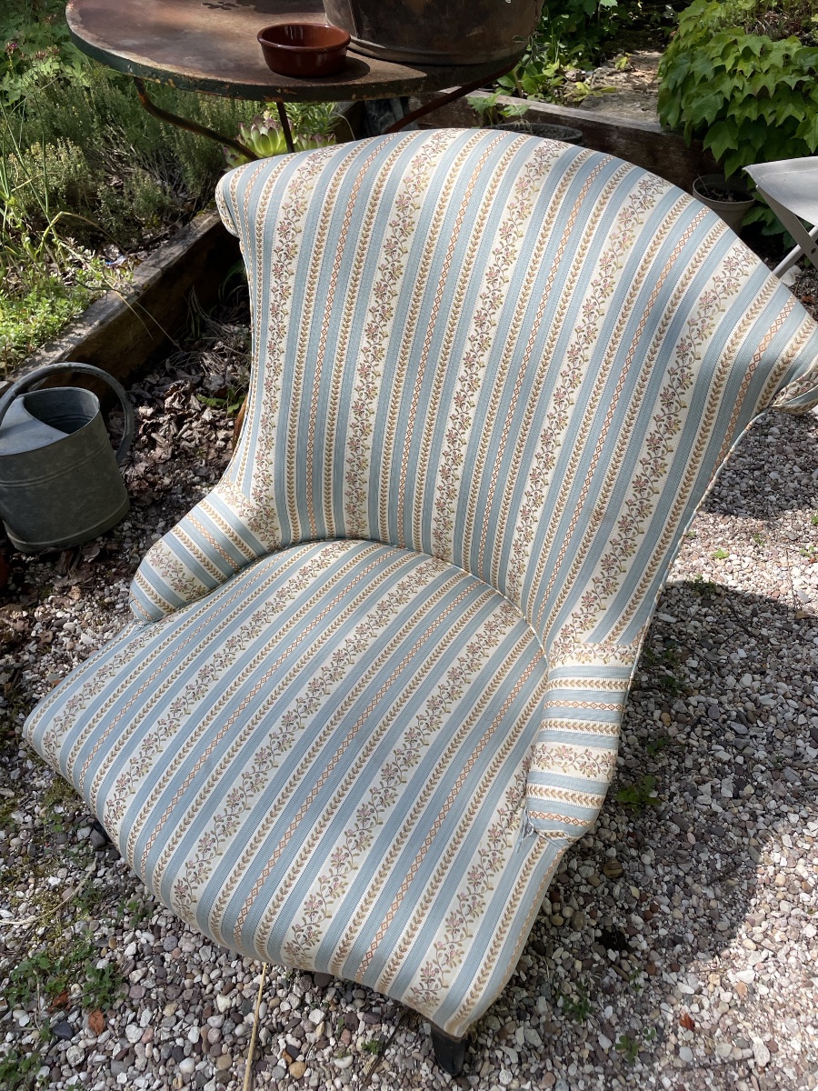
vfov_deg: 67.3
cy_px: 546
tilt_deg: -46.4
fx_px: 819
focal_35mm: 26
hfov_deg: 53.1
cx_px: 409
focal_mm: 4.2
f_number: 1.6
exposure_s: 1/1715
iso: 32
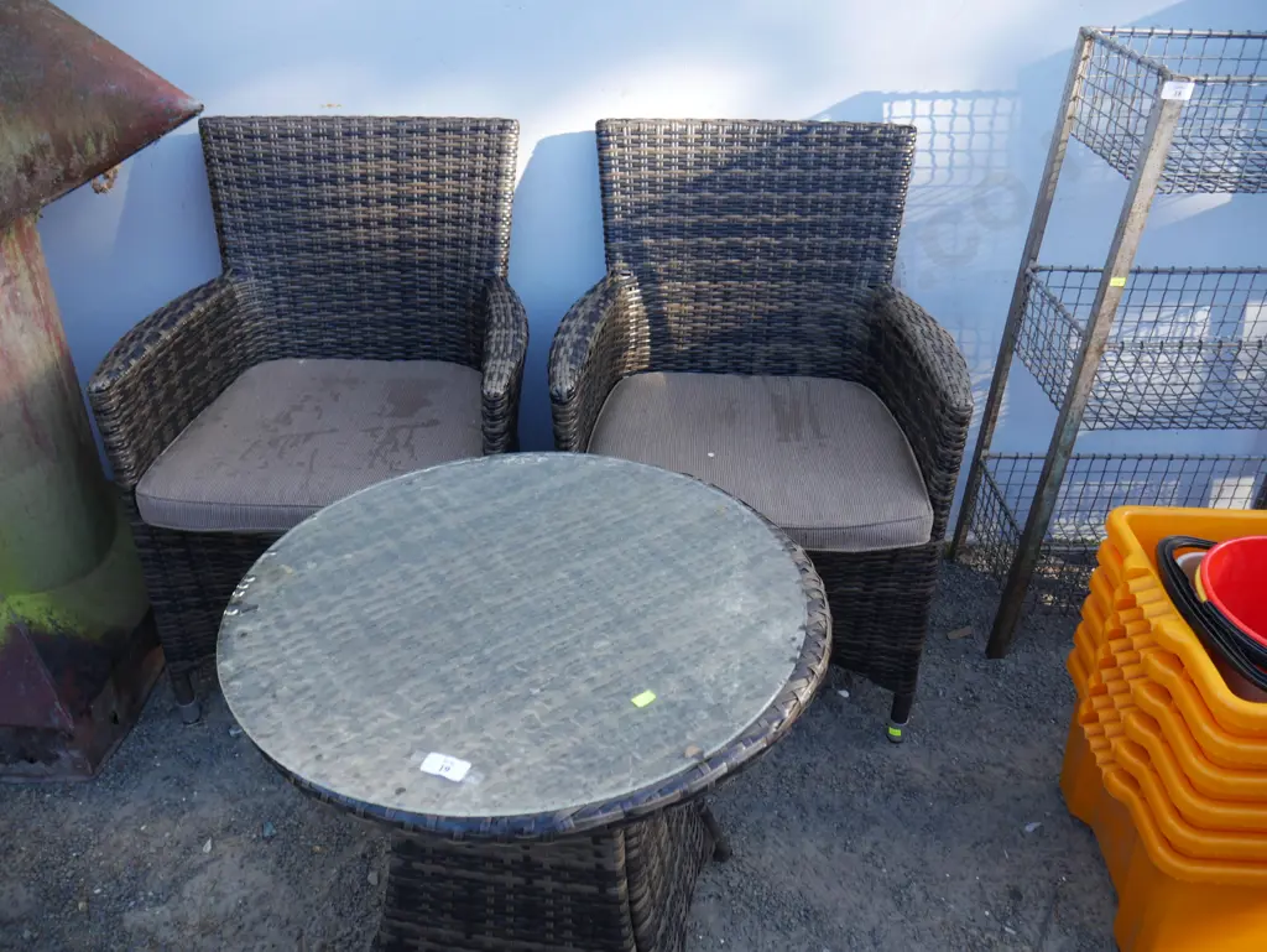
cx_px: 634
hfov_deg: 63.4
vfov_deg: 49.8
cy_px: 476
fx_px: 1025
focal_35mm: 28
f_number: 4
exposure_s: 1/125
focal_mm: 14
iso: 200
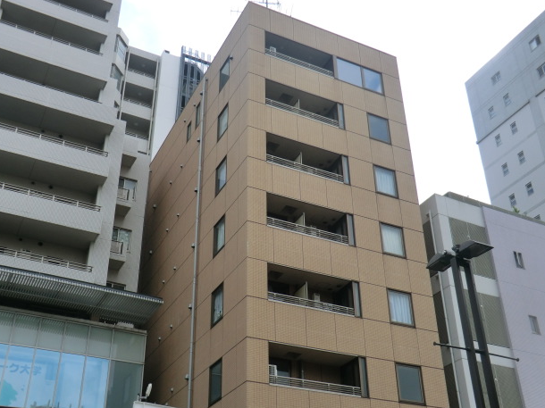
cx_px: 272
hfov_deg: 44.8
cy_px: 205
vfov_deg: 34.3
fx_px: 661
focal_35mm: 42
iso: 80
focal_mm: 7.1
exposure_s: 1/500
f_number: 3.8
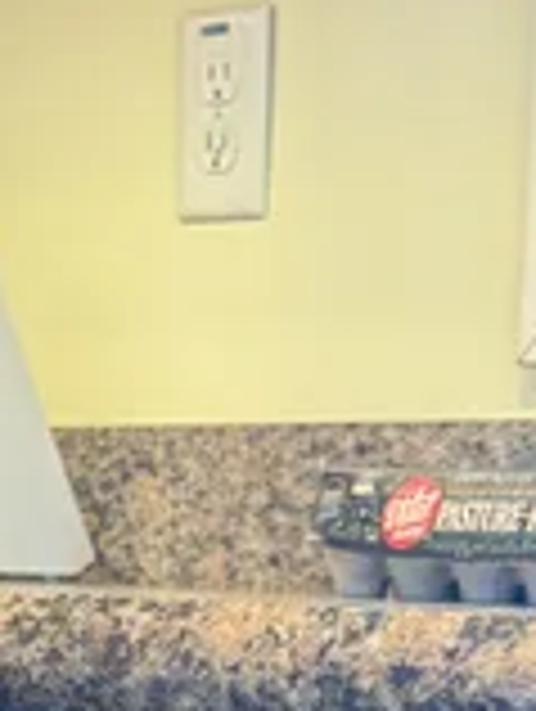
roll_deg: -2.0
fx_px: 2183
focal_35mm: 106
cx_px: 291
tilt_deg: -20.8
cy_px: 1440
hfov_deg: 14.0
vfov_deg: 15.0
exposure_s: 1/51
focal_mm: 6.76
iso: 400
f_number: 1.78
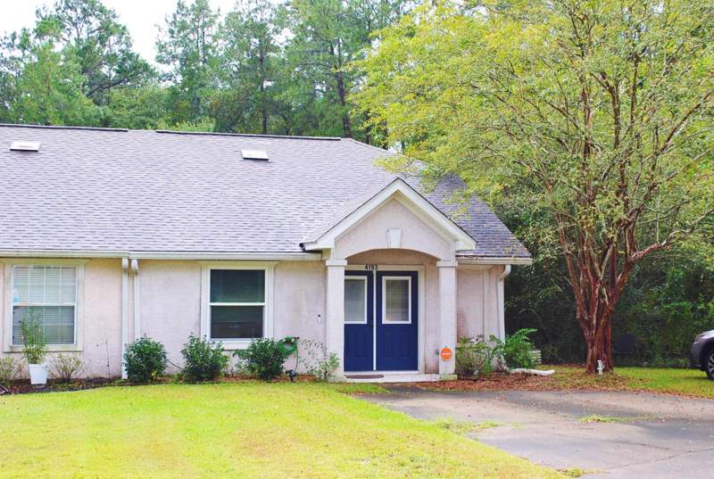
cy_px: 240
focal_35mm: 45
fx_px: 894
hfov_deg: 43.5
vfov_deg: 30.0
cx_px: 357
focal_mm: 30
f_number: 7.1
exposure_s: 1/60
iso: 200
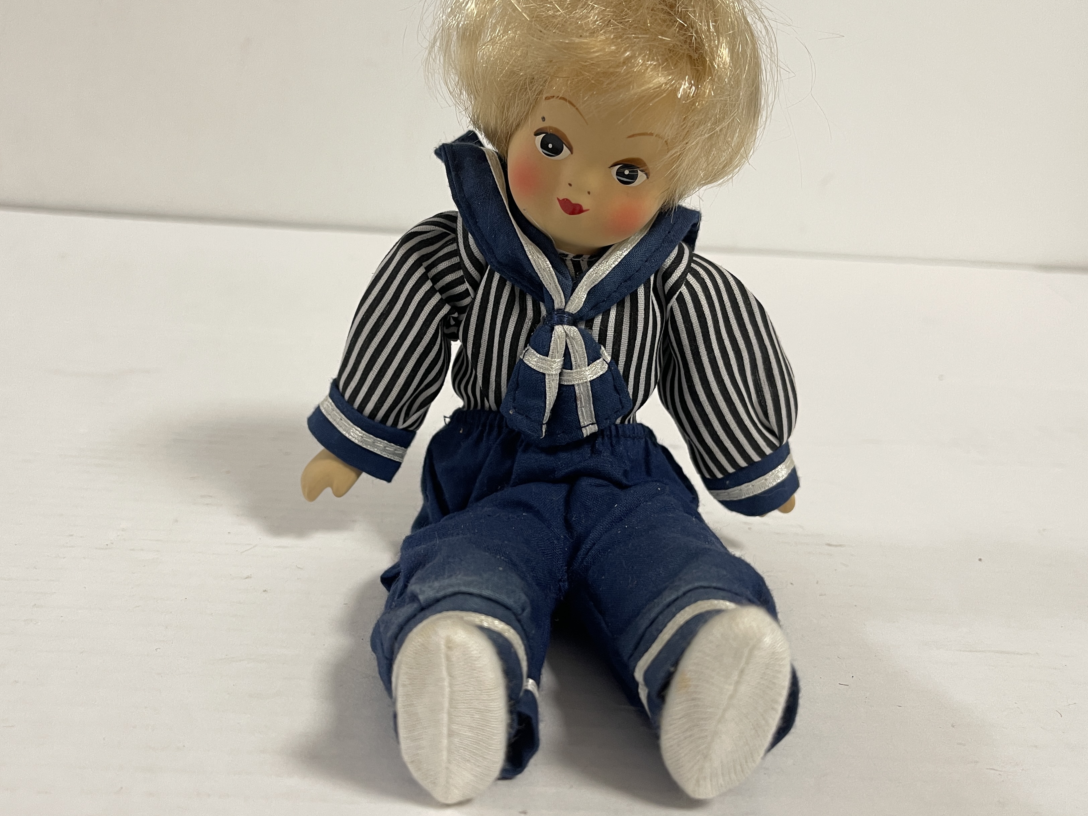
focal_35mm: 31
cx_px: 493
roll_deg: -4.8
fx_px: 974
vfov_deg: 45.4
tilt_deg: -15.2
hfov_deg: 58.2
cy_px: 372
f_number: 1.6
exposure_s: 1/50
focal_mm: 5.1
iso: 100
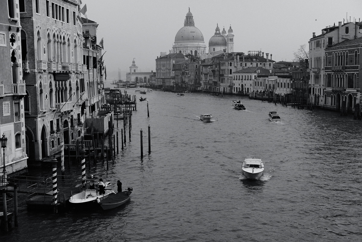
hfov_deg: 37.5
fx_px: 533
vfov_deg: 25.5
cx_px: 181
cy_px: 121
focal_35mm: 53
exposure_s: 1/3800
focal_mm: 35
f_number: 5.6
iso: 640
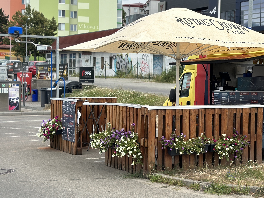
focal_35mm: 78
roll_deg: -1.0
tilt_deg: +0.4
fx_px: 595
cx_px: 213
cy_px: 77
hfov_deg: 24.6
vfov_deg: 18.9
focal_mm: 6.86
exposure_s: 1/2809
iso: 100
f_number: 1.78
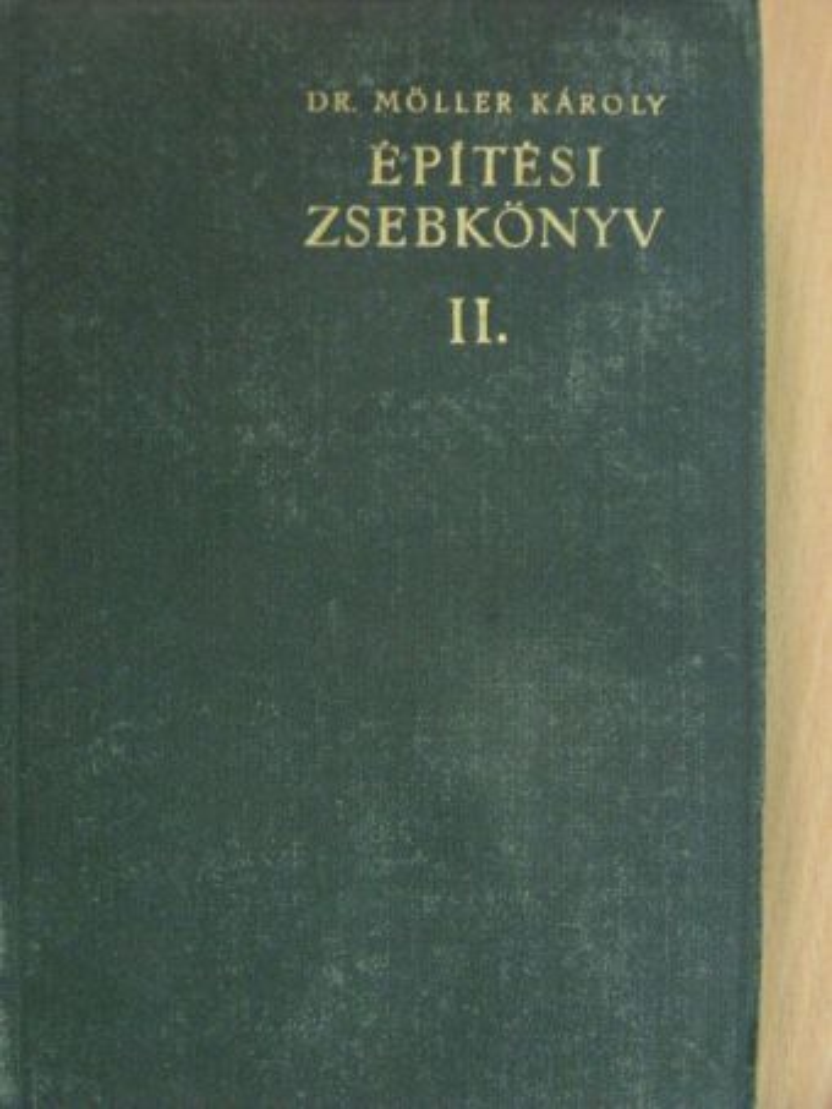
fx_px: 2531
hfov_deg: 18.7
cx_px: 416
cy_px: 554
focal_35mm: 79
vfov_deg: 24.7
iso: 200
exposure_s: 1/13.8
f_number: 3.5
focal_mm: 13.2
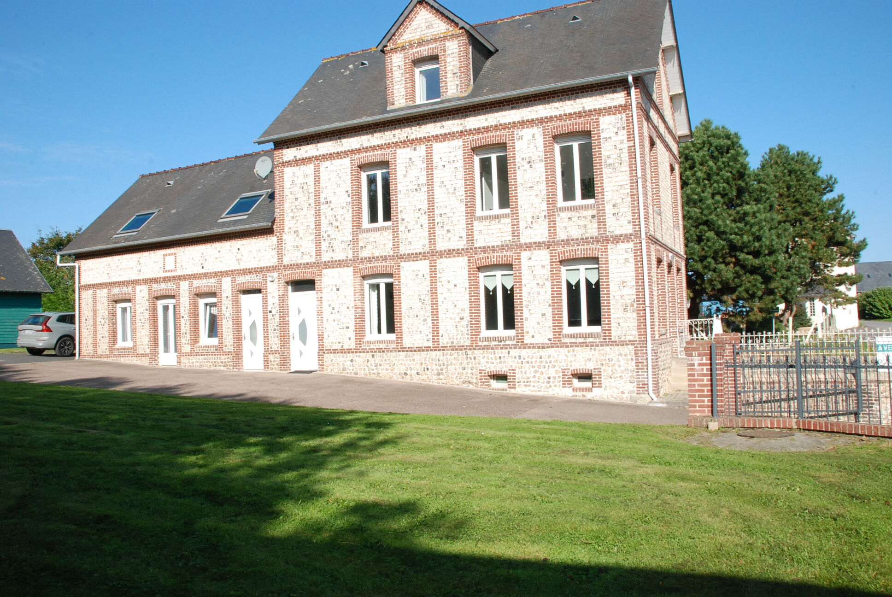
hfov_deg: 67.3
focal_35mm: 27
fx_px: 670
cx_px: 446
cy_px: 298
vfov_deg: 48.0
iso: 640
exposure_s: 1/200
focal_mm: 18
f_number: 22
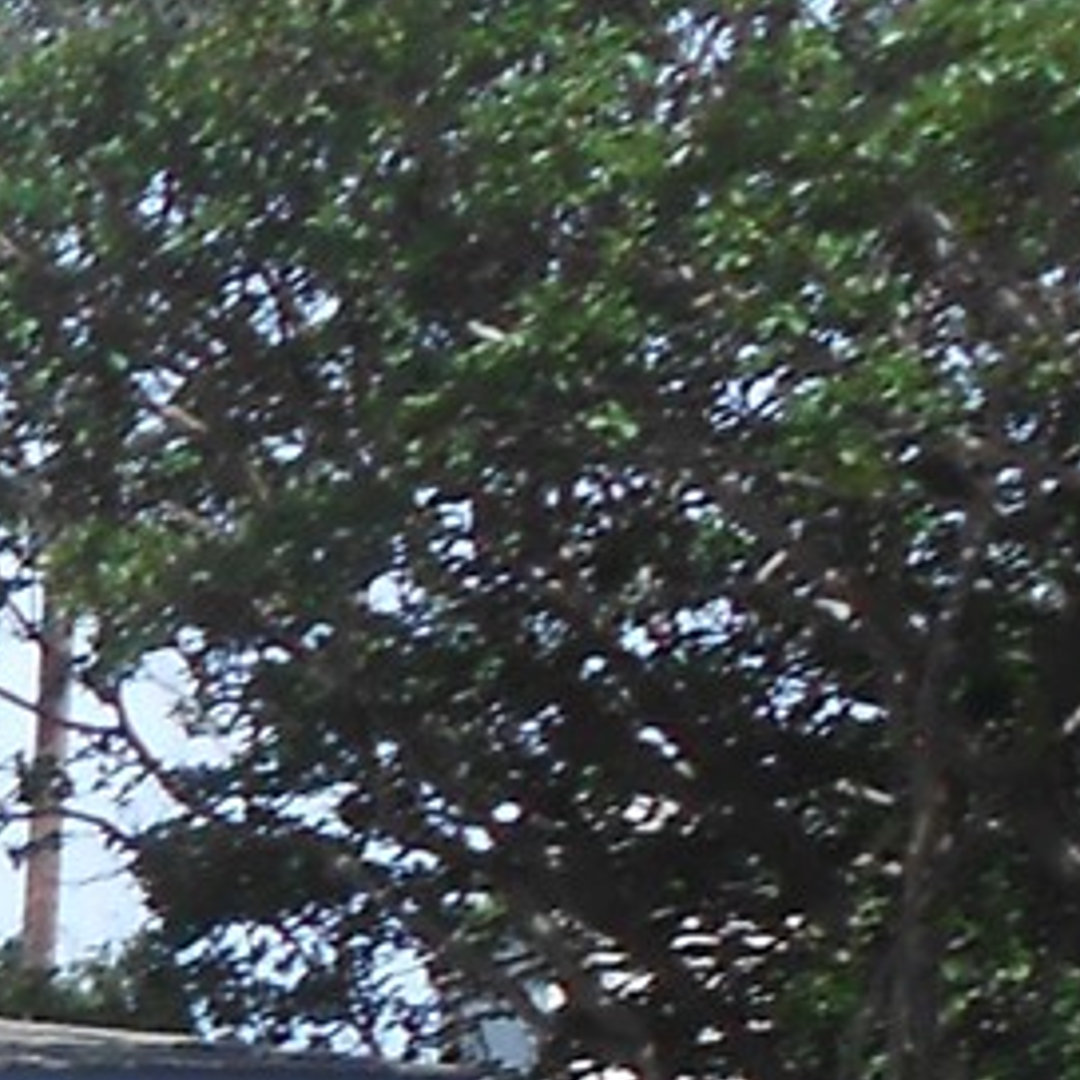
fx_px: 6107
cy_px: 2442
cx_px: -2783
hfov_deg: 7.8
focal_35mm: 173
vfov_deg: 9.2
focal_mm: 4.6
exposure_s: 1/640
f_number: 3.5
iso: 80
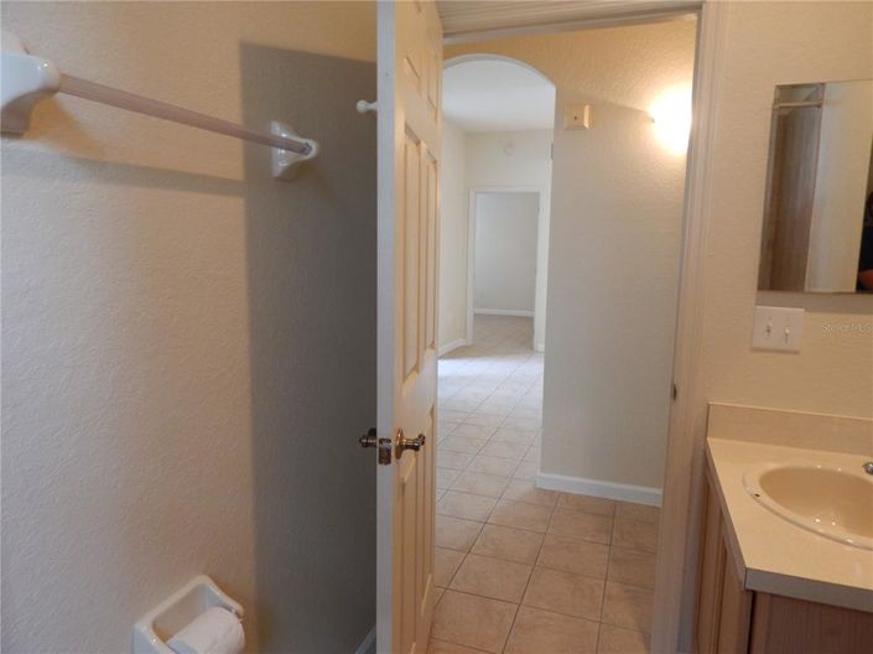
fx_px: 555
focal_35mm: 22
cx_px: 436
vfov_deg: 61.0
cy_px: 327
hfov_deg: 76.4
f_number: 3
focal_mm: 4
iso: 200
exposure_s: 1/20
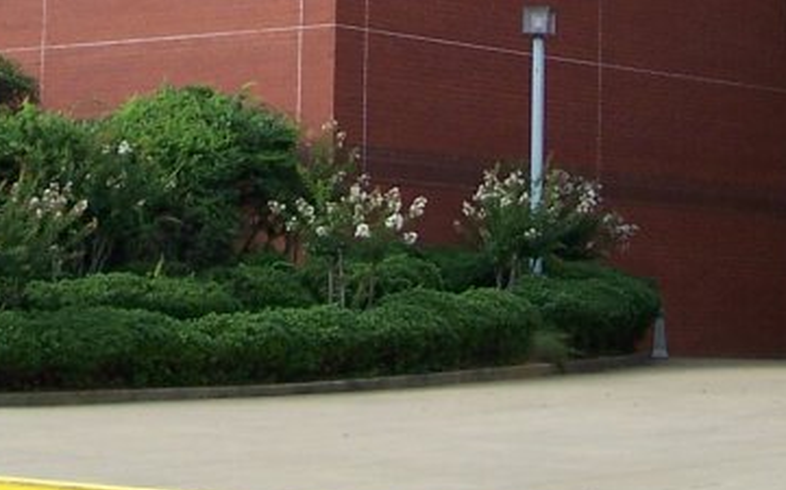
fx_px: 2868
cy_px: -346
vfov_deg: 9.4
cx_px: 303
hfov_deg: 15.6
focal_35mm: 134
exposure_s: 1/350
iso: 80
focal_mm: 6.3
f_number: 2.8
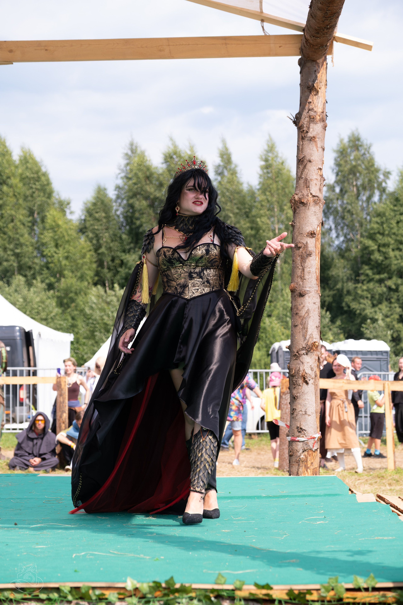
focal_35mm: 83
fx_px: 1394
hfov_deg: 16.5
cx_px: 202
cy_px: 302
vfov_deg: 24.5
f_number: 4
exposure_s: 1/800
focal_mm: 55
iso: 160
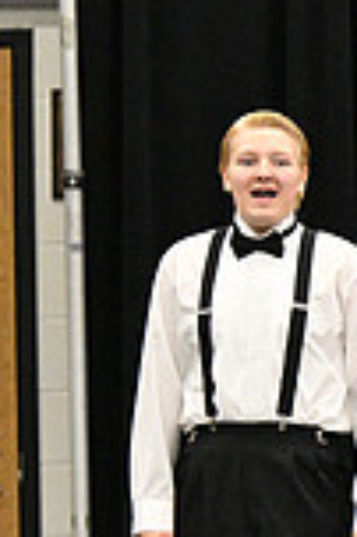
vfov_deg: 4.9
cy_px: 373
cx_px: 986
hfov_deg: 3.2
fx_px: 6261
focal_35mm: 420
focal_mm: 110
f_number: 2.8
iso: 6400
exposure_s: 1/800
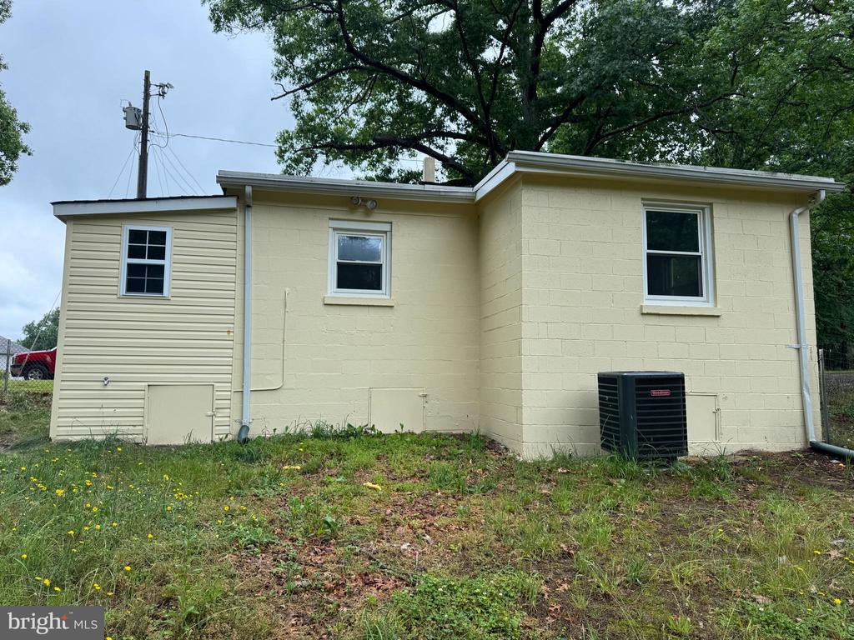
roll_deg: -0.3
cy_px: 320
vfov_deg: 56.8
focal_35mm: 24
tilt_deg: +6.2
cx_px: 427
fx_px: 592
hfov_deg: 71.6
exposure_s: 1/888
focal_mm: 6.76
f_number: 1.78
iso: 80
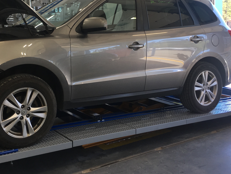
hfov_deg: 38.7
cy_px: 40
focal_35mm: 49
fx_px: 327
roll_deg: +2.1
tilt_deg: -3.5
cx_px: 88
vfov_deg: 29.1
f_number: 2.2
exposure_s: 1/120
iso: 32
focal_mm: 4.15
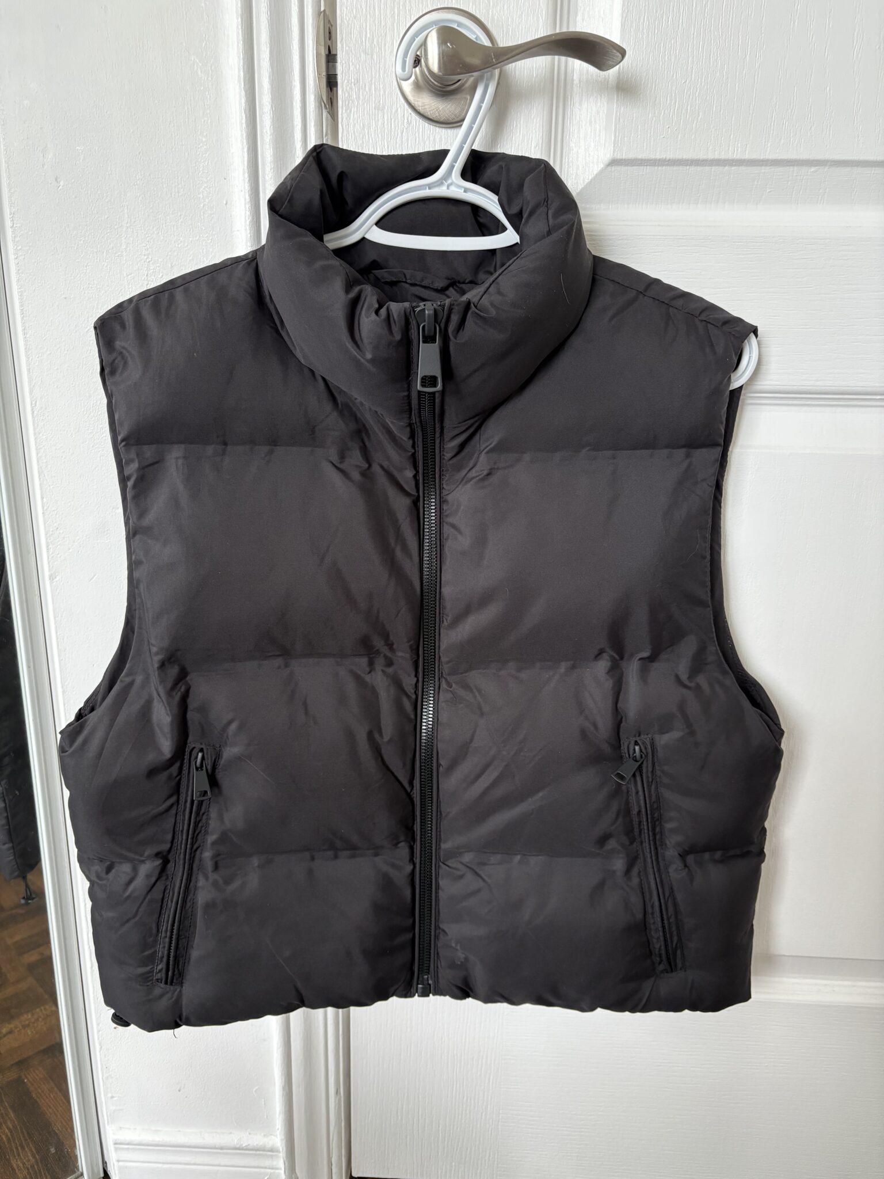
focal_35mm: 26
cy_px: 590
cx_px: 442
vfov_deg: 67.3
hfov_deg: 53.1
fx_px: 885
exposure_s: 1/112
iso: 125
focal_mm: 5.96
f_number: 1.6
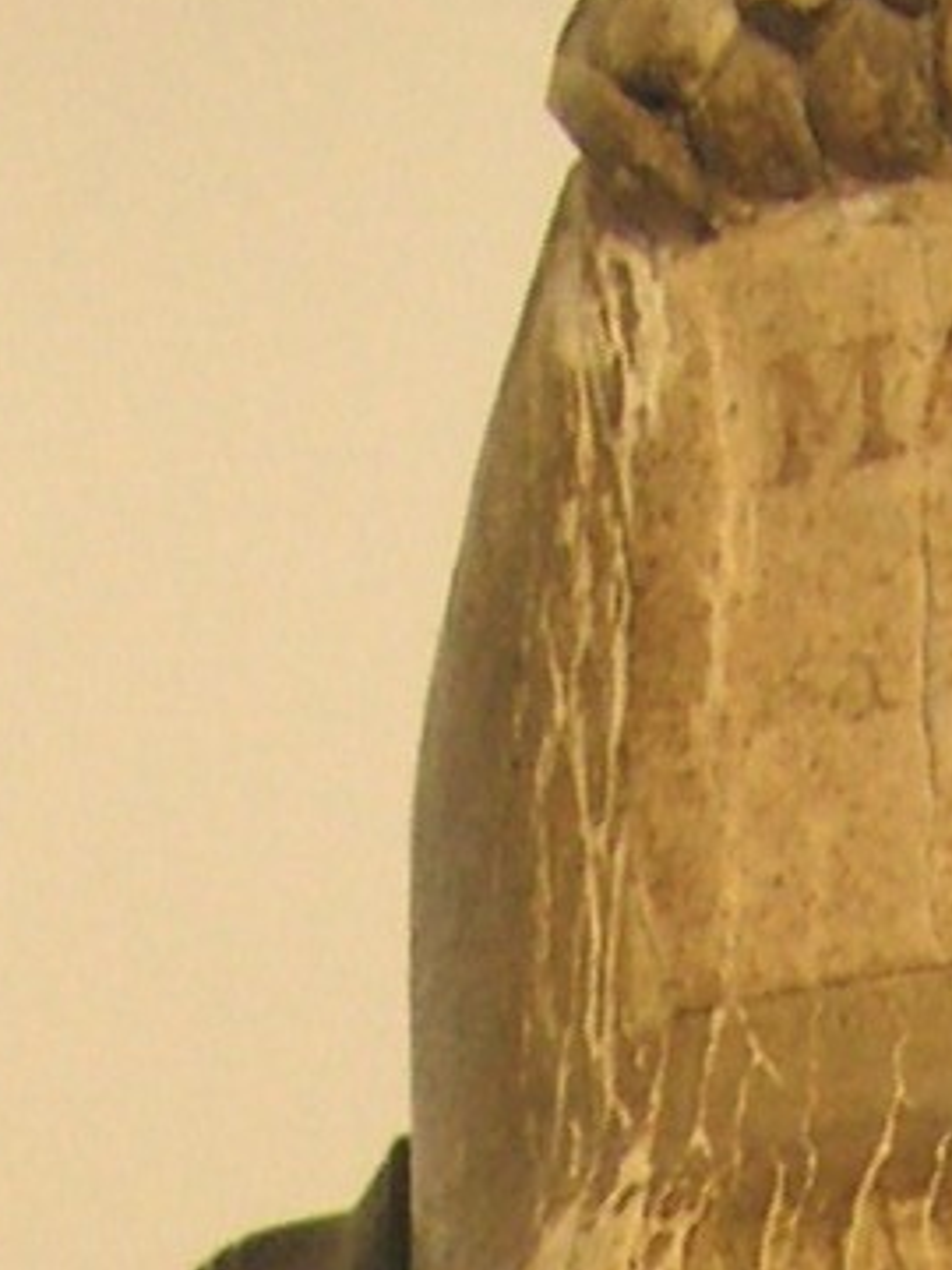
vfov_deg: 6.6
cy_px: 4209
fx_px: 9644
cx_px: 906
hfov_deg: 5.6
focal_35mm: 263
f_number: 2.8
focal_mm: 6.1
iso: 50
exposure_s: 1/45
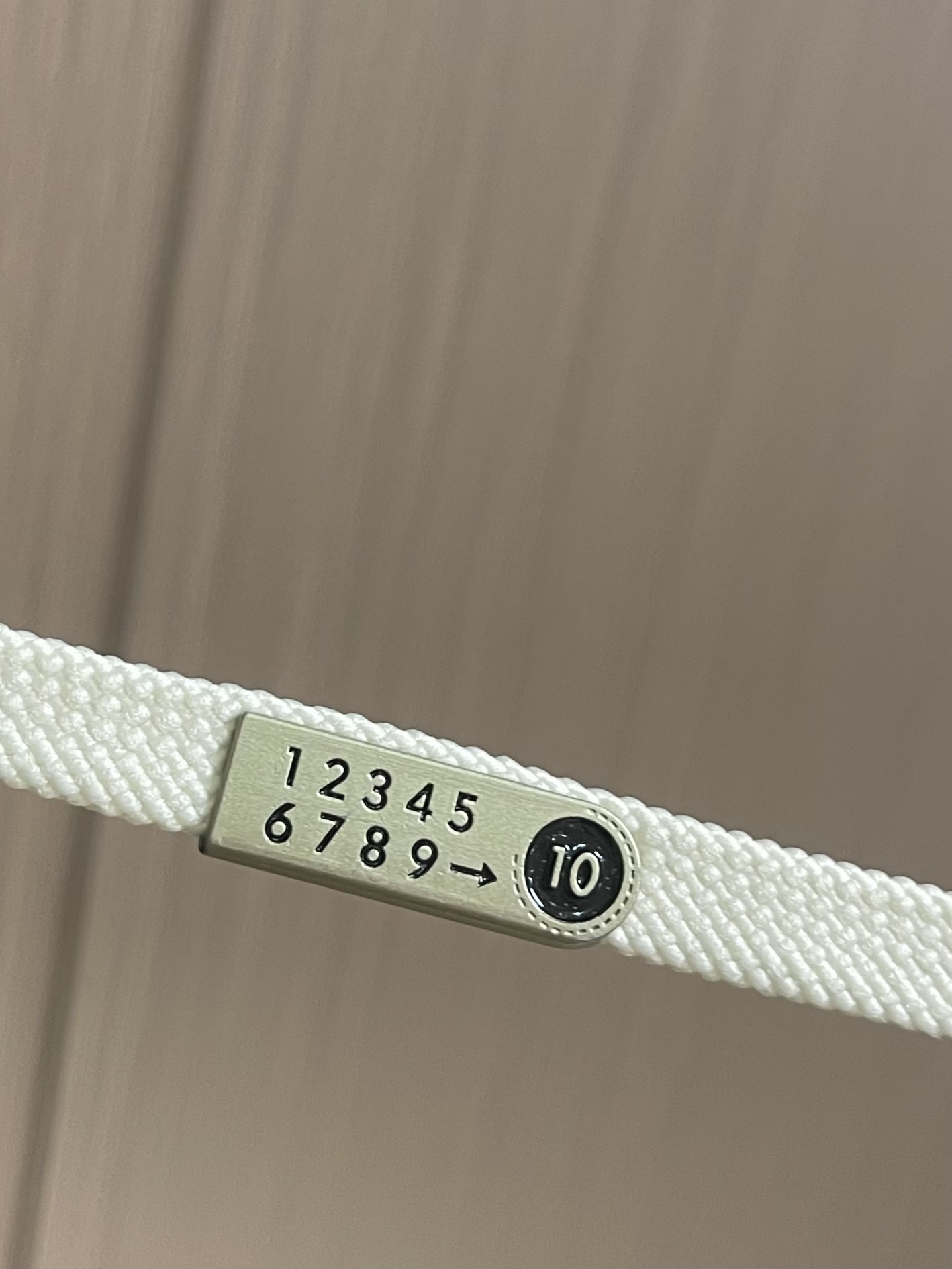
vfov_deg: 67.3
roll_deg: -4.6
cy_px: 634
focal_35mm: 26
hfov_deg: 53.1
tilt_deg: -18.8
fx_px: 954
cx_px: 476
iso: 125
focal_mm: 5.1
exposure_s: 1/50
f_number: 1.6
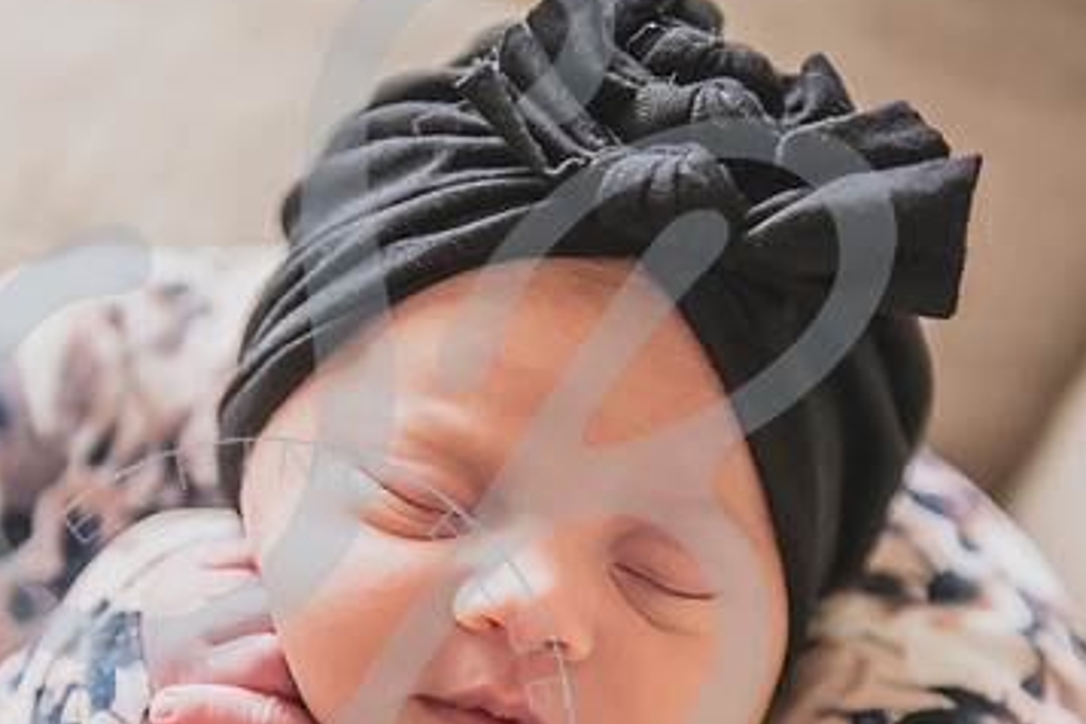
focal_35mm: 91
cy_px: 494
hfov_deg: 22.3
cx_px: 414
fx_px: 2745
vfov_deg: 15.0
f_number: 2.8
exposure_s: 1/250
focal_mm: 56
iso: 2000
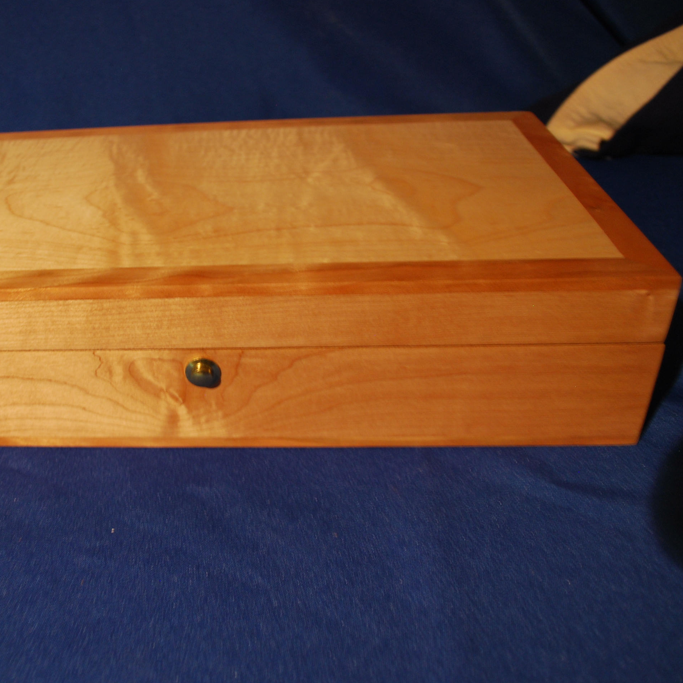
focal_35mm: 35
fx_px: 781
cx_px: 179
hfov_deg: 45.7
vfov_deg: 47.2
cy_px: 347
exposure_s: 1/4
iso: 400
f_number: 3.5
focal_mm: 18
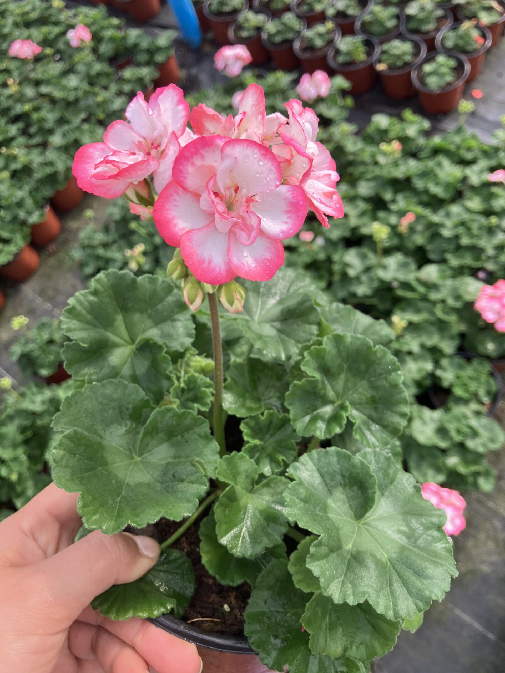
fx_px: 545
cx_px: 252
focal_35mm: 28
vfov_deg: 63.4
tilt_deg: -58.7
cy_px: 336
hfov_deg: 49.7
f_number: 1.8
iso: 32
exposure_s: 1/347
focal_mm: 3.99
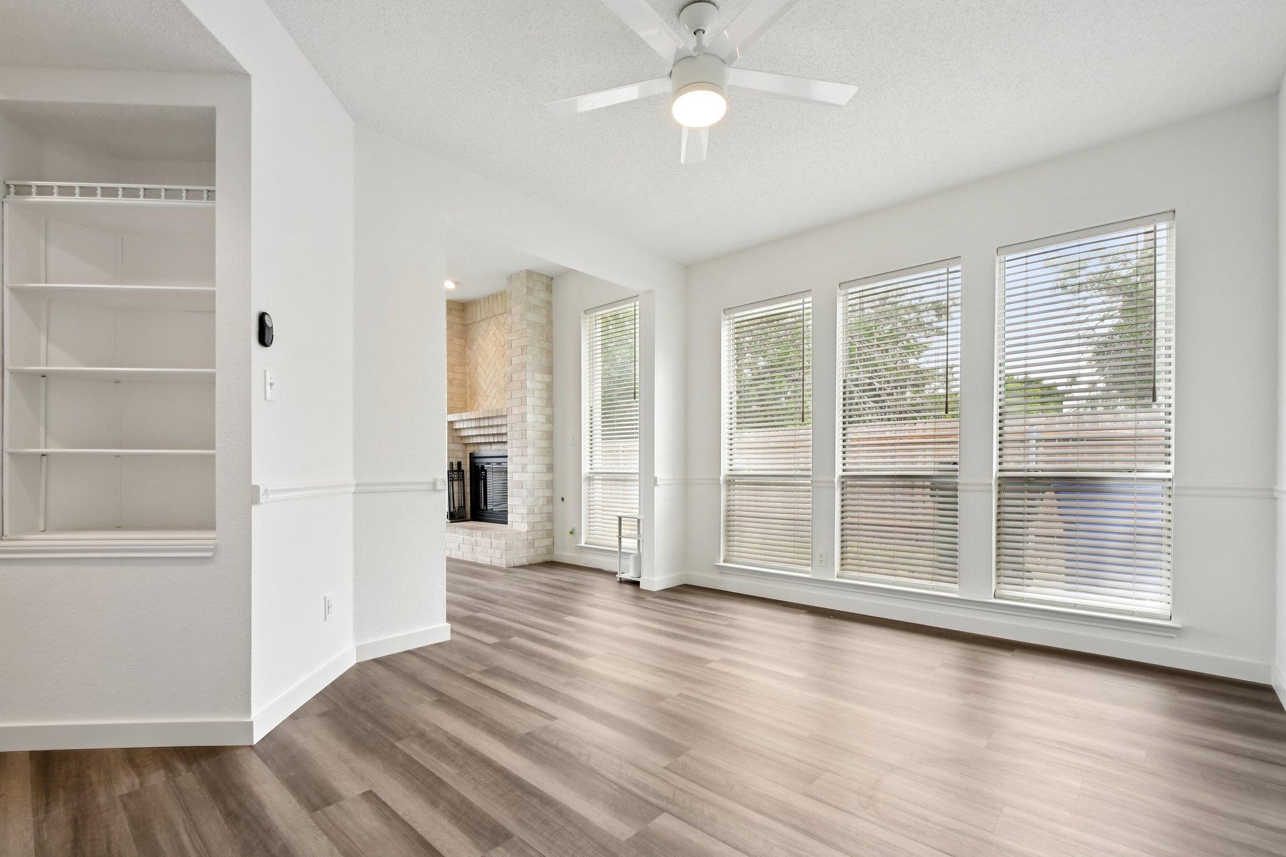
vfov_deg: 77.3
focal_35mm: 15
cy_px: 428
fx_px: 536
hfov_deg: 100.4
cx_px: 643
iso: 400
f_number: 8
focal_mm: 10
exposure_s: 1/160
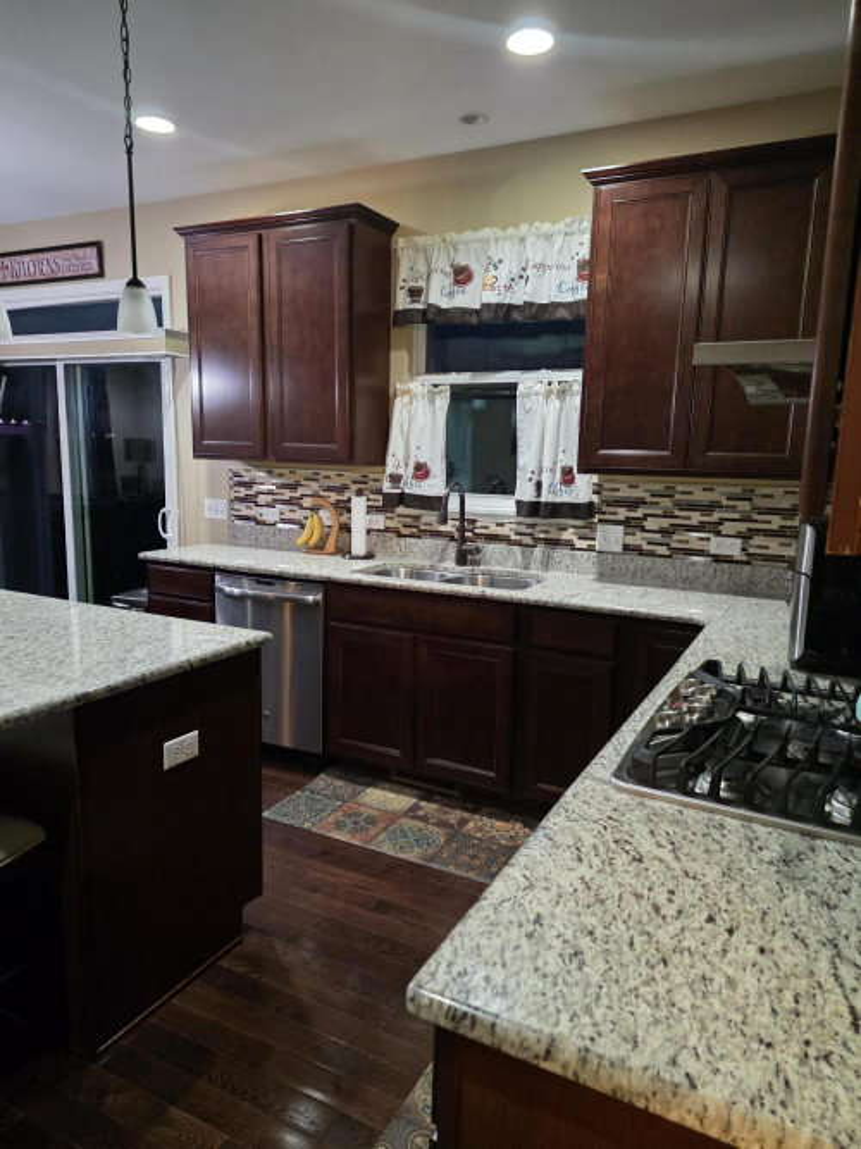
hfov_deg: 58.9
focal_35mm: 23
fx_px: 763
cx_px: 430
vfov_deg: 73.9
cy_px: 574
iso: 1600
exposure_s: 1/120
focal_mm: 6.25
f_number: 1.7
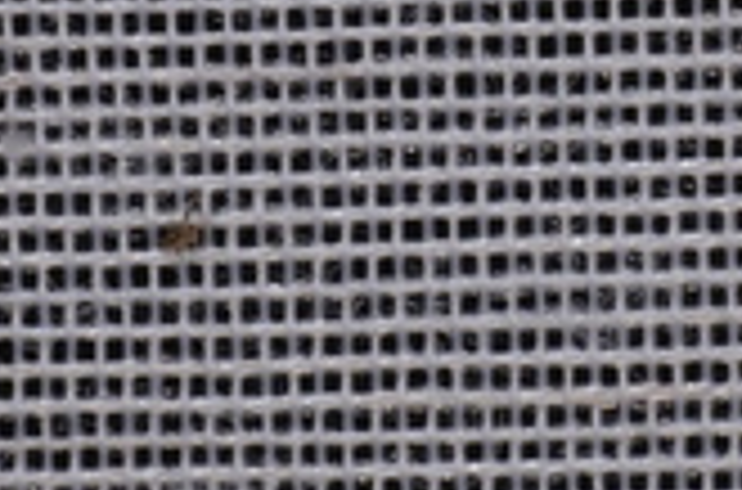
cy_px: 791
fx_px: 12565
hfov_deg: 3.4
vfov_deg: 2.2
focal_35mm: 611
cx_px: 1592
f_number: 32
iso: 100
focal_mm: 85
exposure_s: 1/60
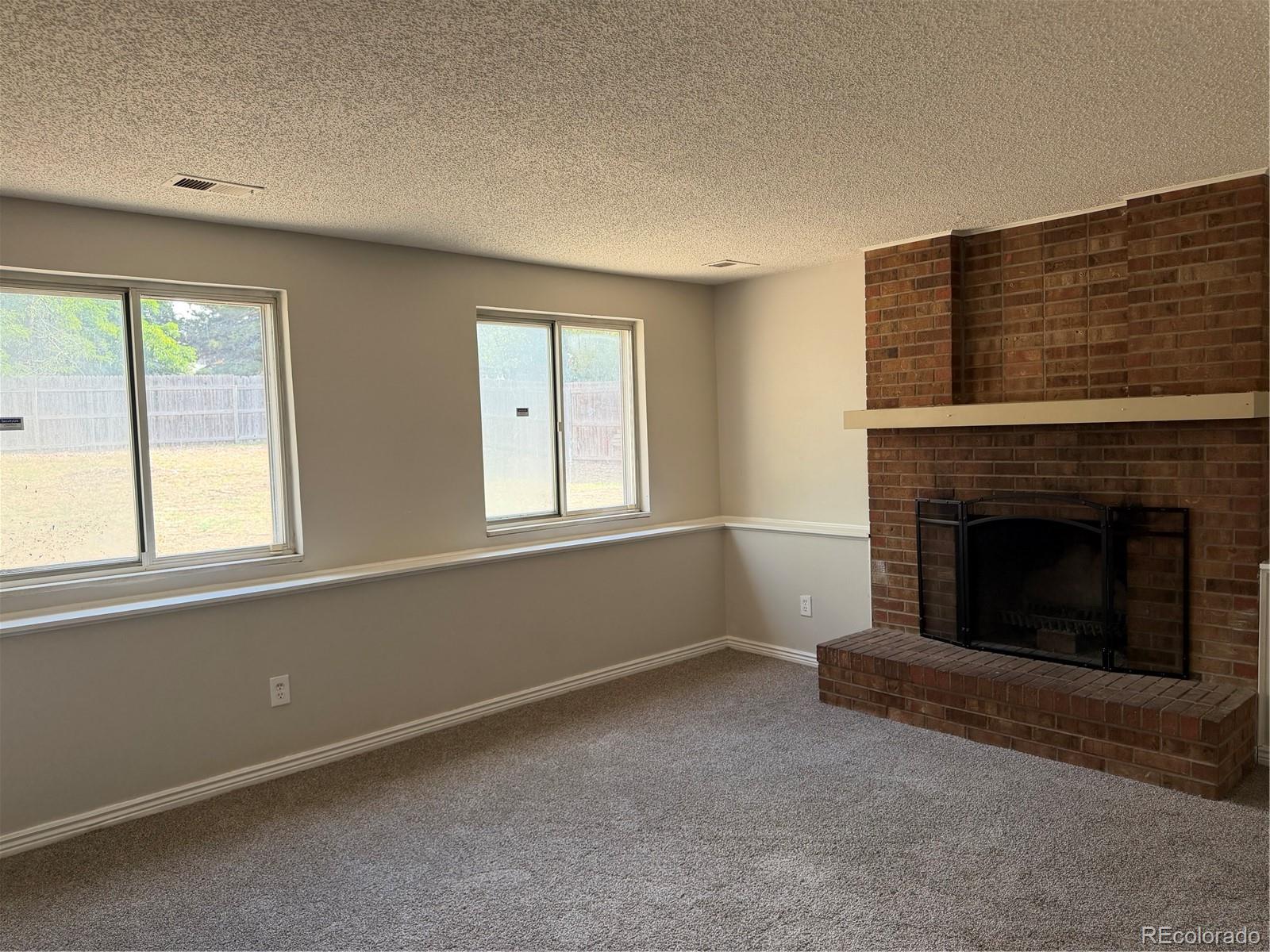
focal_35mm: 24
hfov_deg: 71.6
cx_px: 635
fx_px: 881
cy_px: 476
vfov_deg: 56.8
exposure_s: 1/223
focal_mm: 6.76
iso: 160
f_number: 1.78
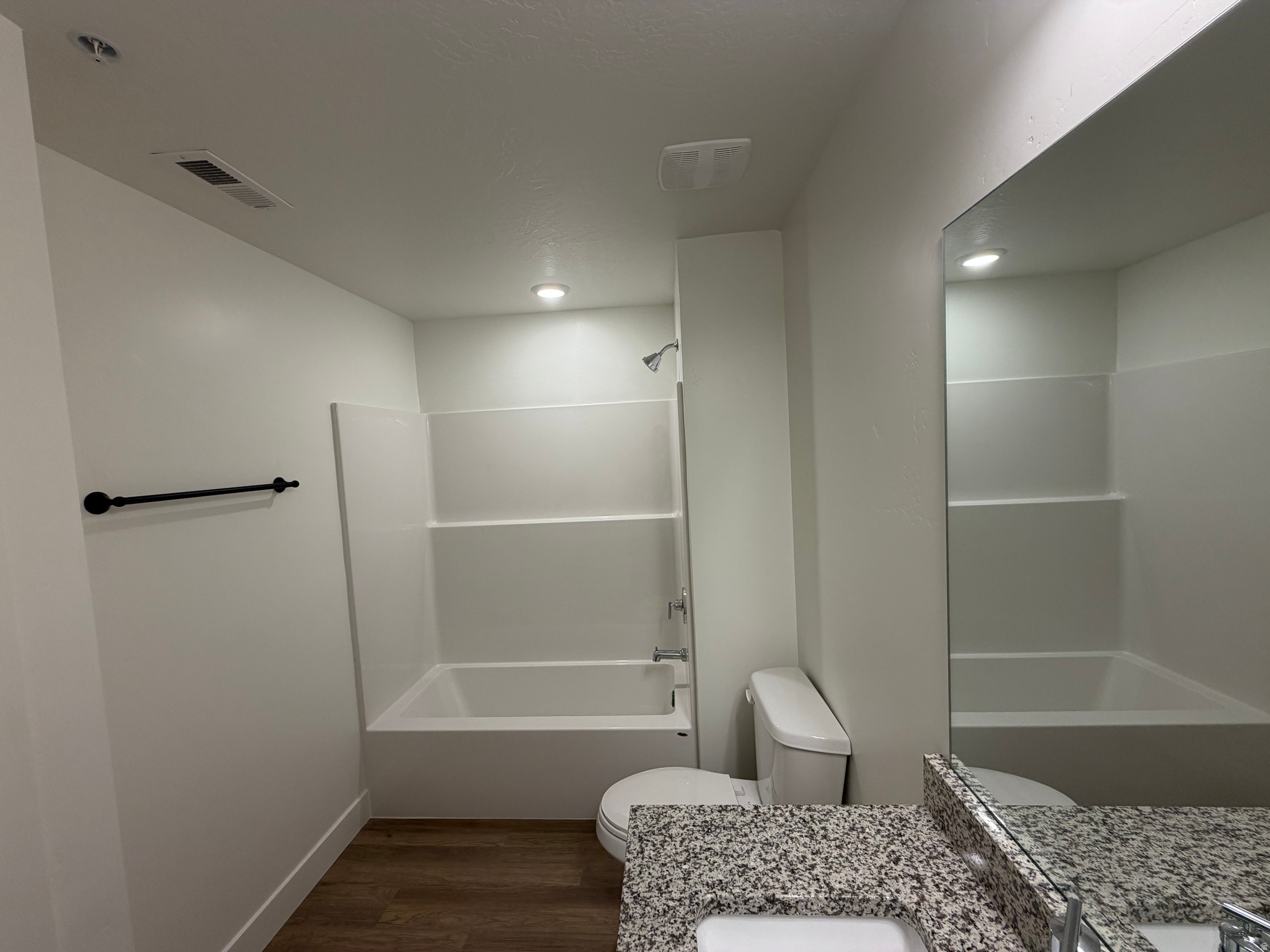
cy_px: 476
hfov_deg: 102.1
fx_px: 514
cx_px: 635
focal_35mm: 14
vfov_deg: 85.7
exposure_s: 1/120
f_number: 2.2
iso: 125
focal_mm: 2.22
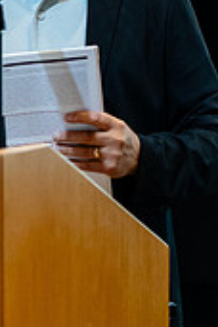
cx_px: 42
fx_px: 3034
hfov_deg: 4.1
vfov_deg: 6.2
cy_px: 147
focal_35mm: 334
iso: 4000
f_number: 2.8
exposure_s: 1/200
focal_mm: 85
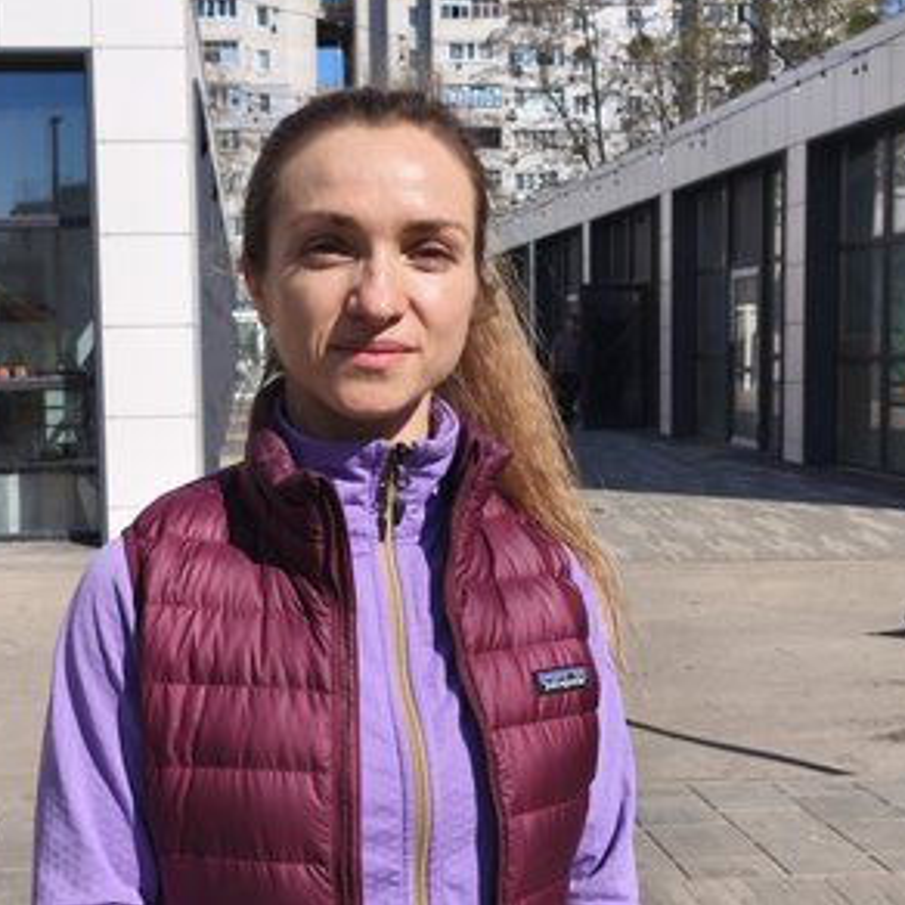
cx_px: 378
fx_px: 1361
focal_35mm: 46
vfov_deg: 36.8
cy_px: 443
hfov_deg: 36.7
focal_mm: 5.35
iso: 80
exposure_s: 1/3918
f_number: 1.7
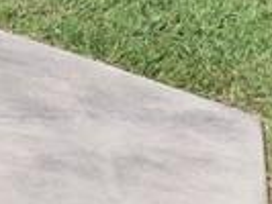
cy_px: -184
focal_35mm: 154
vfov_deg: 9.1
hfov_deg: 10.7
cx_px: -413
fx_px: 1211
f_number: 2.8
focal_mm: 3.58
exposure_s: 1/2000
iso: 160
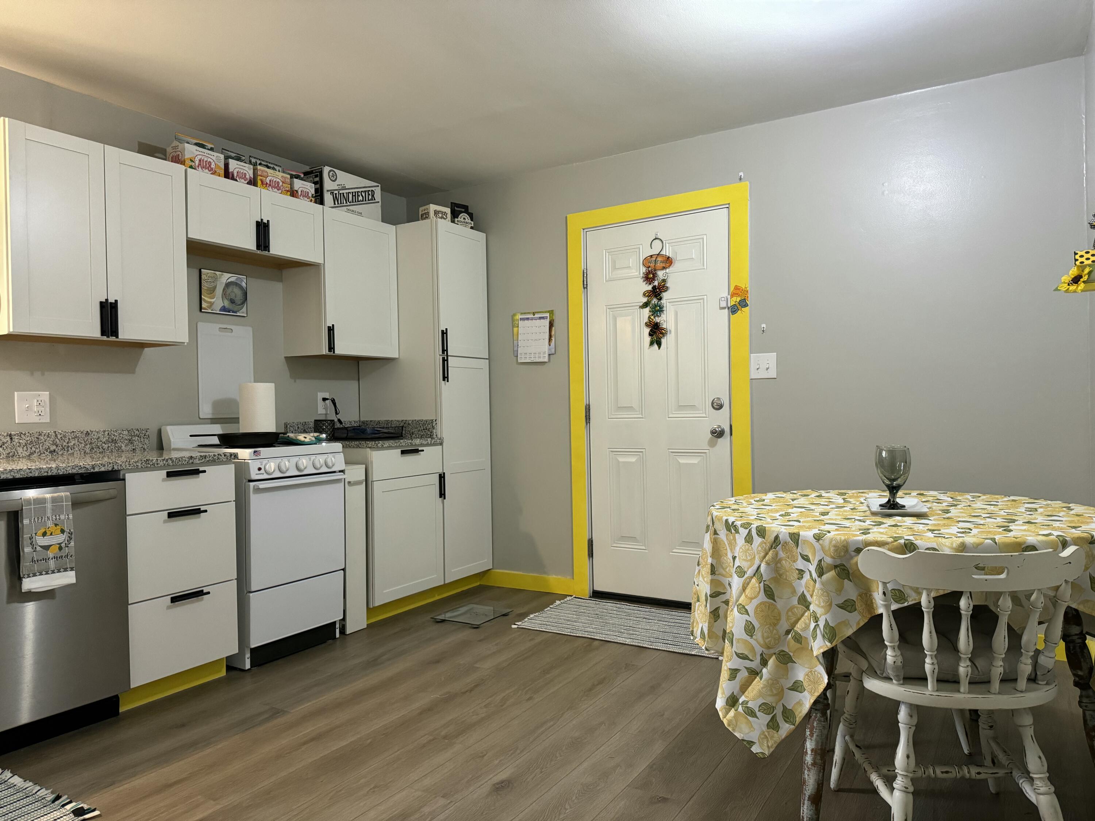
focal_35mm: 24
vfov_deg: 56.8
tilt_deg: -1.1
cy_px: 410
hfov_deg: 71.6
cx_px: 548
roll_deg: +1.1
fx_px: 759
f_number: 1.78
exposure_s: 1/60
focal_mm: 6.76
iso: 500
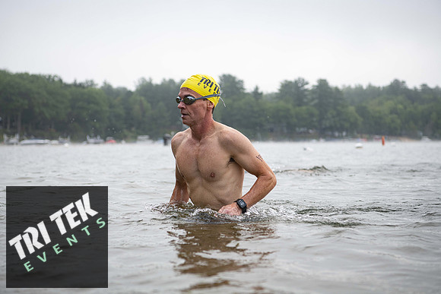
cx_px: 220
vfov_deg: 19.5
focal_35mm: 70
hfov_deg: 28.8
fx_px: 858
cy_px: 147
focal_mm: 70
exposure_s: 1/640
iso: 500
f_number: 4
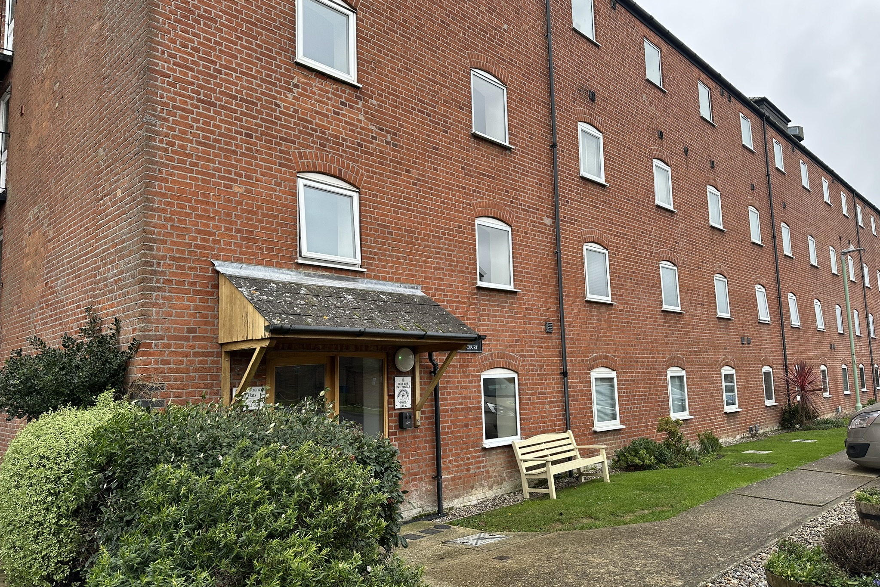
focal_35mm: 25
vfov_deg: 51.3
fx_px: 611
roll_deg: +0.6
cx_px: 440
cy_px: 309
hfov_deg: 71.5
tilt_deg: +5.9
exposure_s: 1/121
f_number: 1.78
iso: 100
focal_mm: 6.86
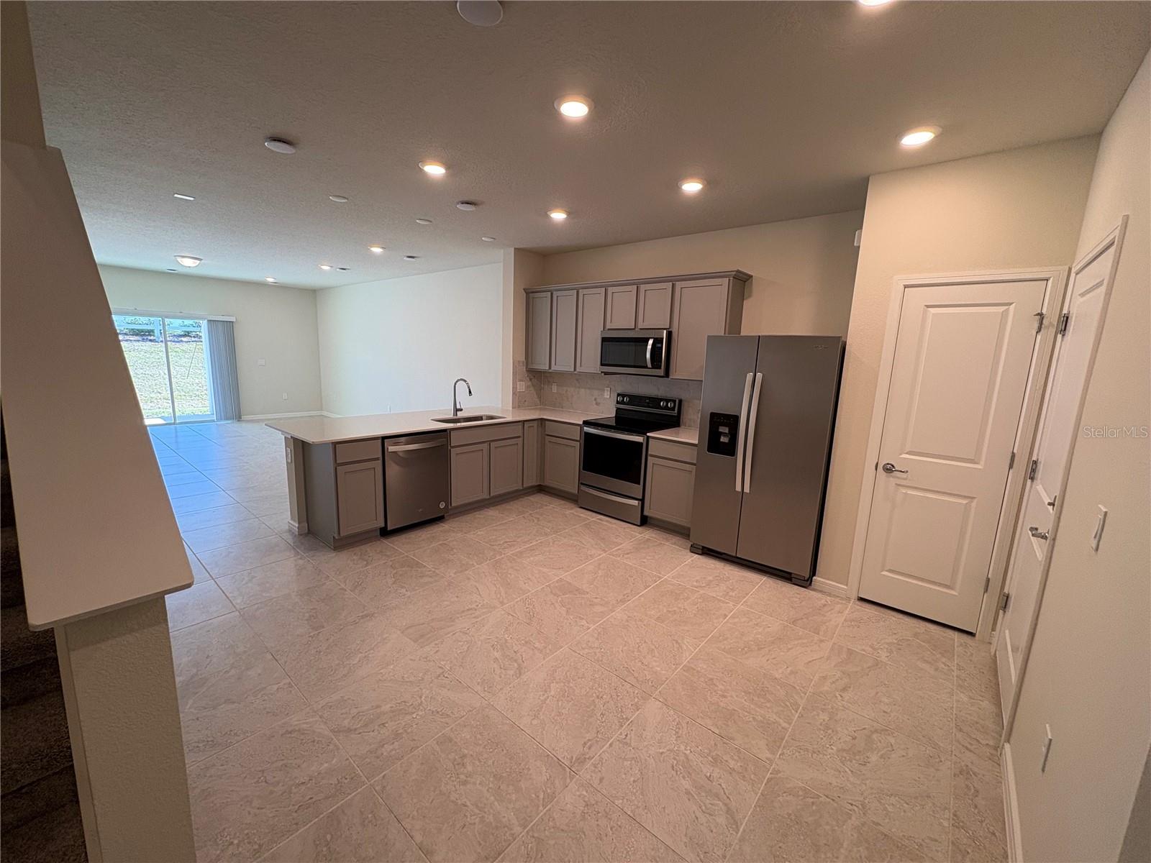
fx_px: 466
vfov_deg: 85.7
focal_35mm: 14
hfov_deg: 102.1
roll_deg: -1.8
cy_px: 432
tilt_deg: -10.1
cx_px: 576
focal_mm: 2.22
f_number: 2.2
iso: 160
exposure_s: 1/120
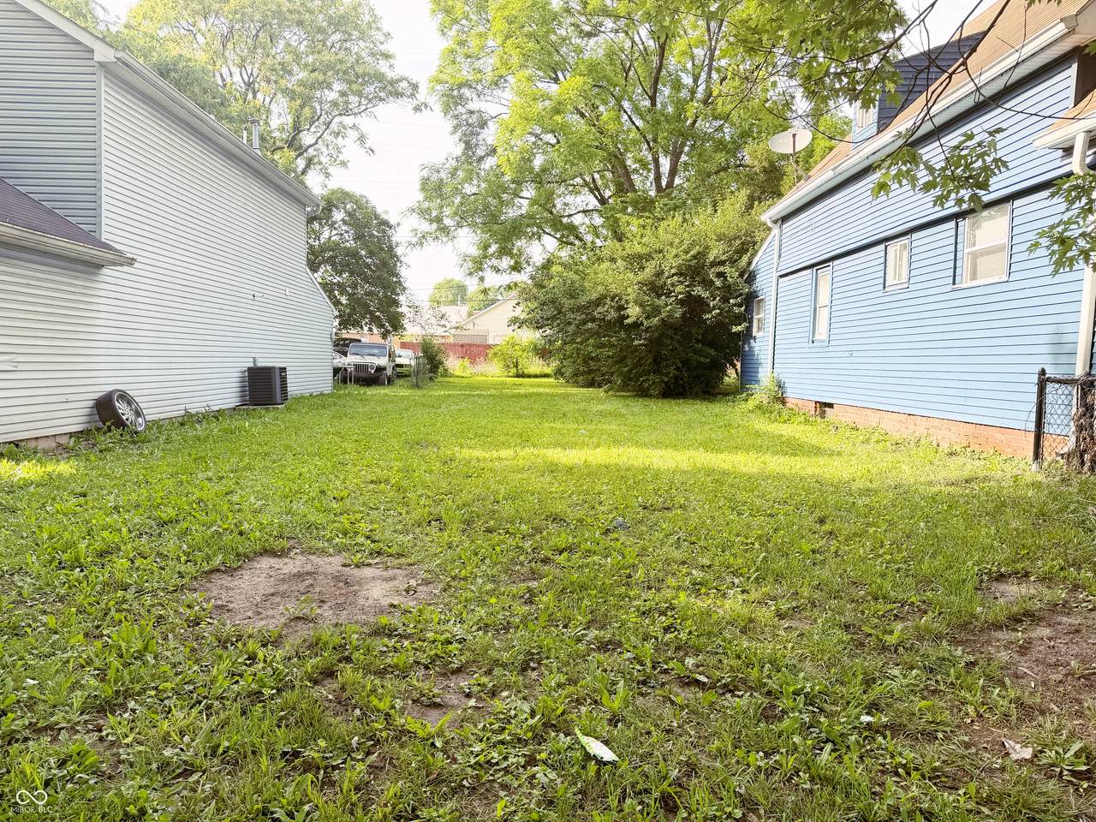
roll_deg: -0.7
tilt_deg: -2.3
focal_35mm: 24
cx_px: 548
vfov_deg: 56.8
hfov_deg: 71.6
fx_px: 760
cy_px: 411
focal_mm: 6.76
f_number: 1.78
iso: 80
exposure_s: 1/868
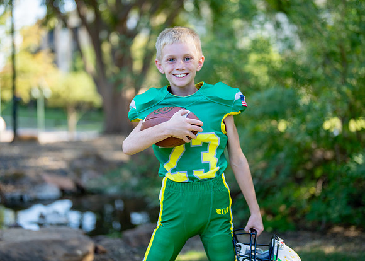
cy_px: 116
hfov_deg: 33.4
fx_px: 609
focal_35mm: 59
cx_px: 193
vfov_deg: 24.1
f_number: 1.2
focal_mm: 50
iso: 100
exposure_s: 1/1000
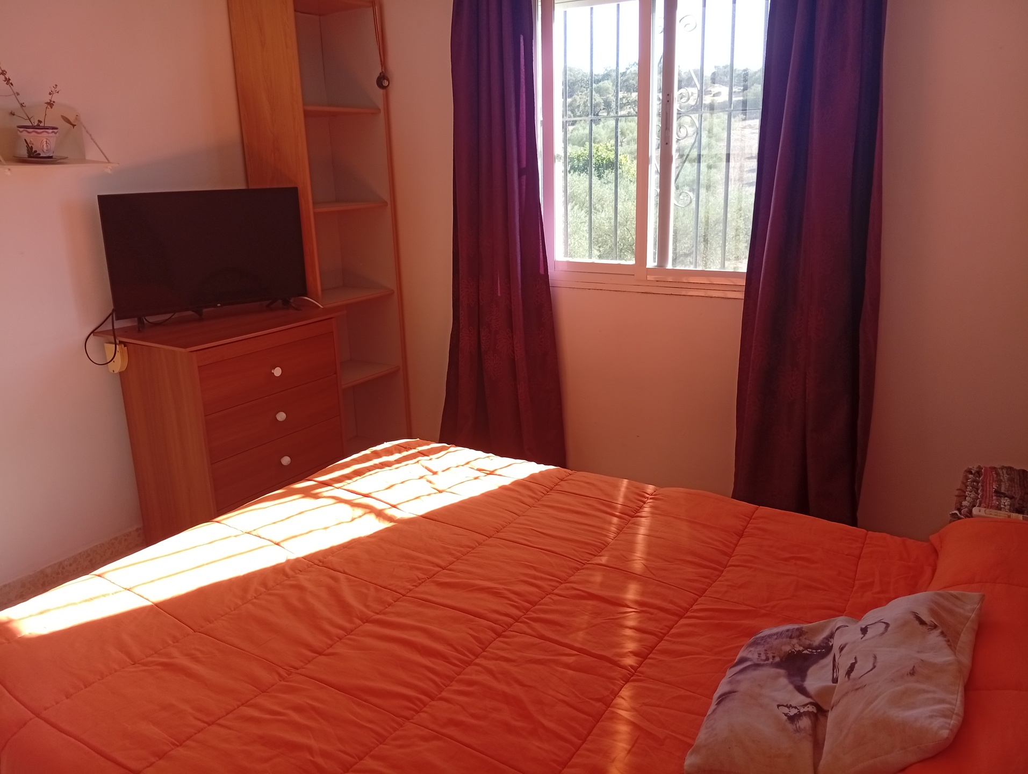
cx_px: 514
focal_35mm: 27
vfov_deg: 51.5
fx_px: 803
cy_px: 387
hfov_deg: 65.3
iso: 50
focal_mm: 3.84
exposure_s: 1/132
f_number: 1.8
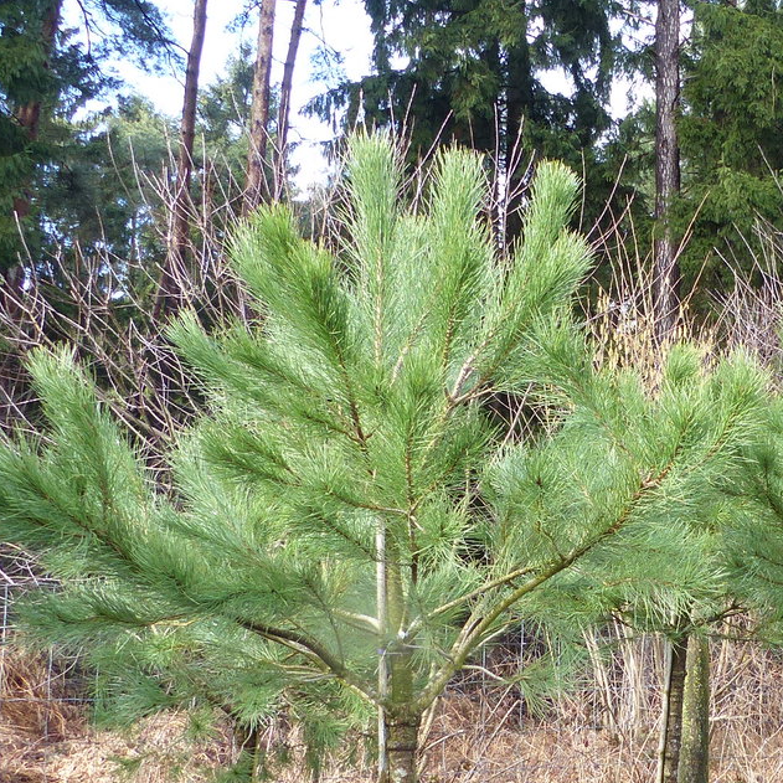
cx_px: 644
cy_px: 525
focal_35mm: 56
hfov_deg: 29.7
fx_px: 1433
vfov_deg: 30.3
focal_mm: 4.5
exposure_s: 1/100
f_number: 2.8
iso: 100
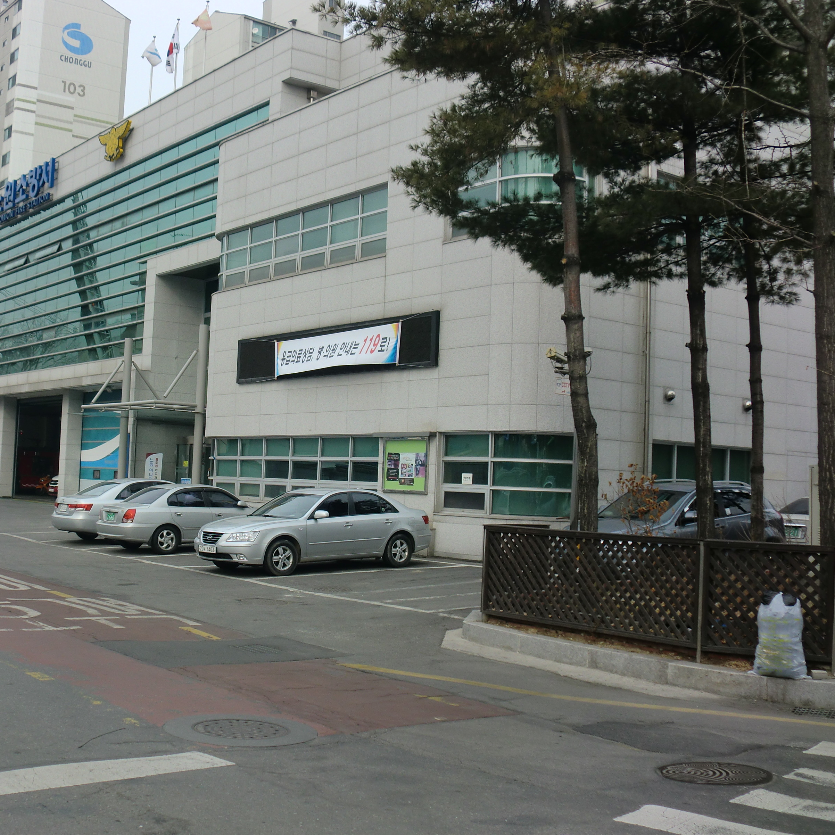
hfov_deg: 39.7
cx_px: 296
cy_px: 419
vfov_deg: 40.0
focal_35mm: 42
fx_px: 1146
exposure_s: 1/500
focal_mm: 6.3
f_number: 3.1
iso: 64
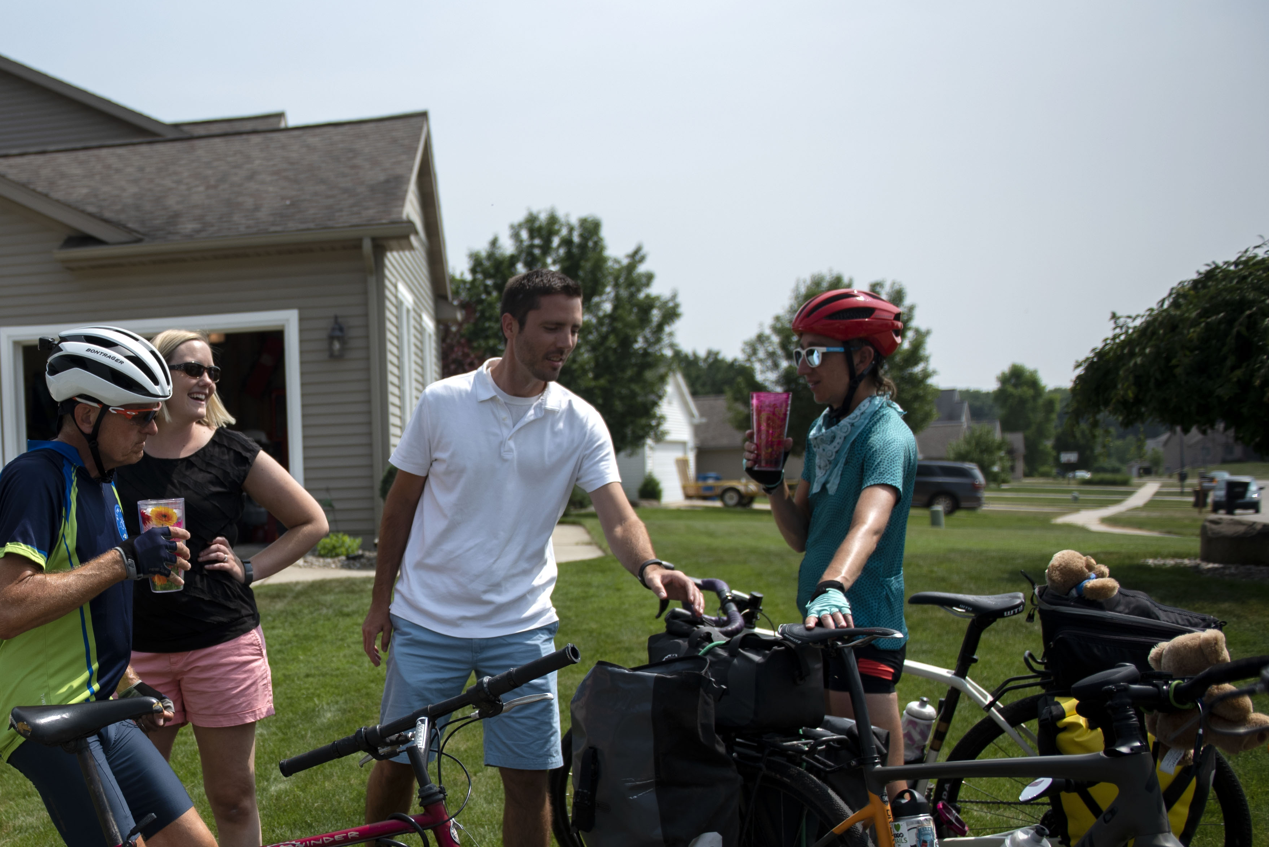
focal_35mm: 41
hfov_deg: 44.4
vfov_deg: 32.3
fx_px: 1446
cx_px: 205
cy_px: 581
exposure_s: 1/3200
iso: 100
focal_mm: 24
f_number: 2.8
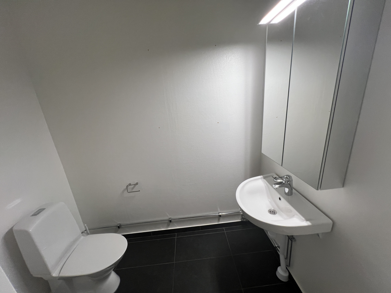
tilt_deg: -18.1
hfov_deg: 106.2
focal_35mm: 13
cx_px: 196
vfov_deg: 89.9
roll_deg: +4.9
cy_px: 146
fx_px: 147
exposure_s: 1/100
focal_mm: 1.57
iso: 80
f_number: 1.8
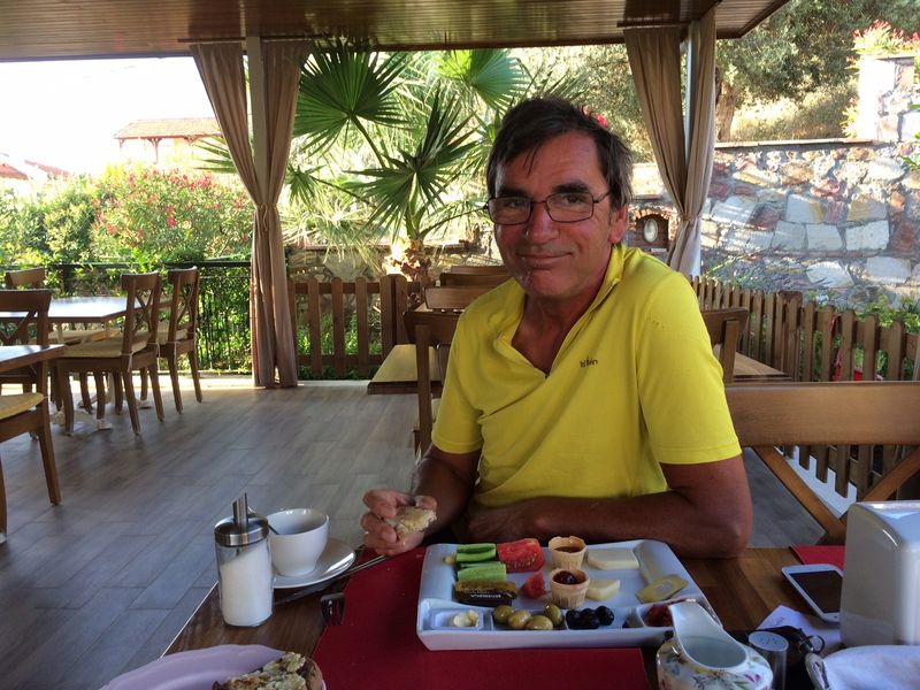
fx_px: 771
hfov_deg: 61.7
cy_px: 345
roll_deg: +1.8
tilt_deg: -9.6
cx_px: 460
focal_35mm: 29
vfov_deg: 48.2
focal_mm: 4.15
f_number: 2.2
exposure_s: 1/100
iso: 50
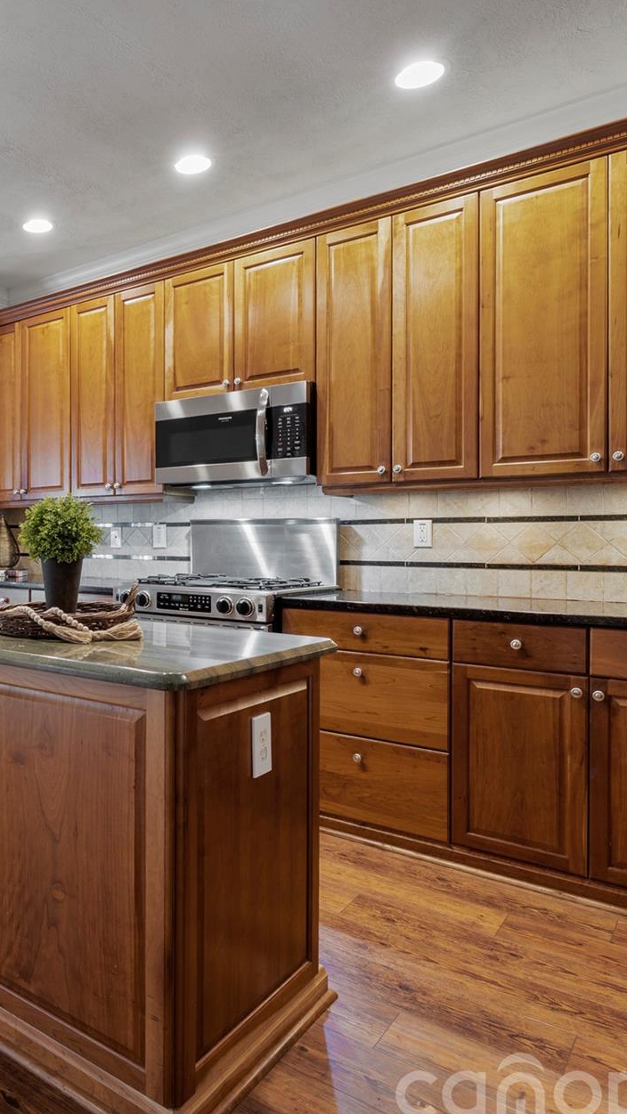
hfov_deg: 40.5
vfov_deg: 73.2
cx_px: 20
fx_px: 750
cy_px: 554
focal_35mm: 25
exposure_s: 1/2
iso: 160
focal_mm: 14.8
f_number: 10
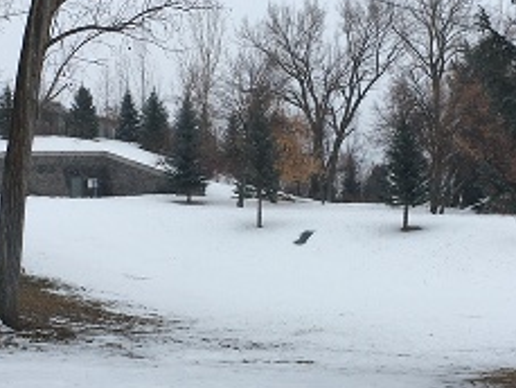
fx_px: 1208
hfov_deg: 24.1
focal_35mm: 81
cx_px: 273
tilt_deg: +2.5
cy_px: 180
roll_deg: +2.0
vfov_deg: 18.2
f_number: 2.2
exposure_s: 1/620
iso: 25
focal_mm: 4.15
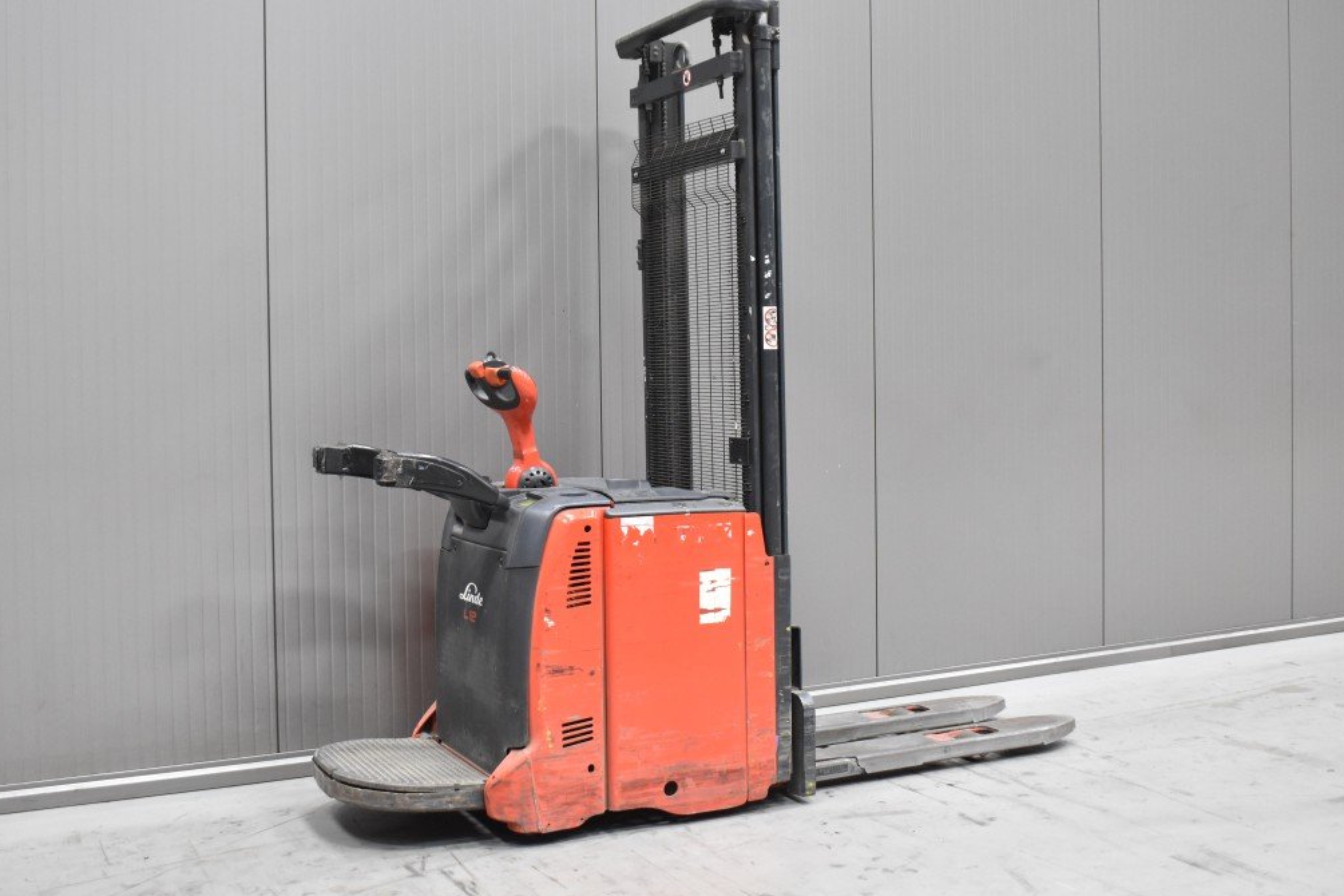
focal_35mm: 43
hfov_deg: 45.4
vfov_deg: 31.1
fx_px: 1605
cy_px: 385
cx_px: 635
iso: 1600
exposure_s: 1/30
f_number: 4.5
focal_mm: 24
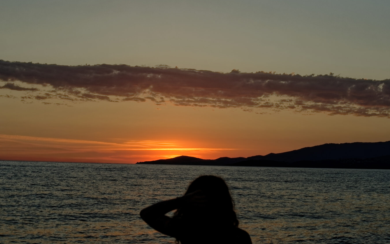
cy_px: 122
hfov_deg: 27.5
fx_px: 797
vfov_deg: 17.4
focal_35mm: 75
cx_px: 211
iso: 200
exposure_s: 1/50
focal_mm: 34
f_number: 4.2
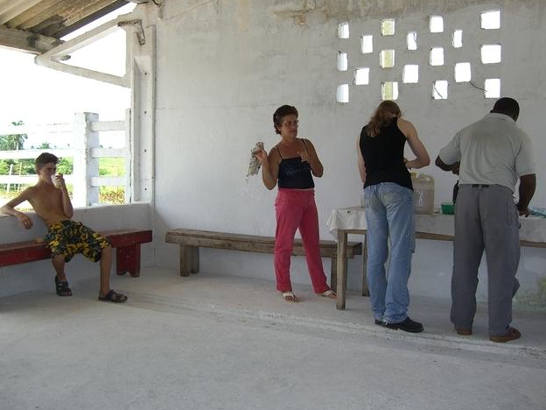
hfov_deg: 47.9
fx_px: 615
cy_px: 206
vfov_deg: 36.8
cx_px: 267
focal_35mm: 39
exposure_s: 1/250
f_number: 2.8
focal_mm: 7.9
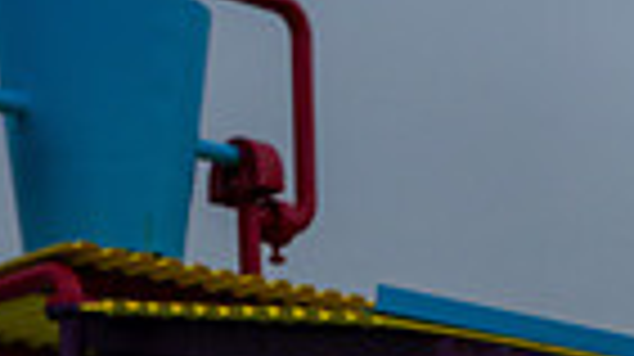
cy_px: 1009
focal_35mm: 161
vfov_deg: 6.9
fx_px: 2704
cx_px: 603
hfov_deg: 13.2
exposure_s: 1/250
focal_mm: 48
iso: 800
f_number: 5.6
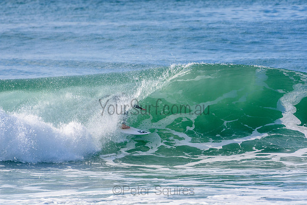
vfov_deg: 1.8
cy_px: 102
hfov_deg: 2.7
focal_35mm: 750
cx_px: 154
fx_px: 6397
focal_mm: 500
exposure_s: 1/2000
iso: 250
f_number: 5.6
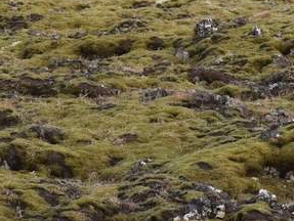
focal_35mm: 283
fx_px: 2404
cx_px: 458
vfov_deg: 5.2
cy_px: -119
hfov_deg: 6.9
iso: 1000
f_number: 7.1
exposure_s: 1/200
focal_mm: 55
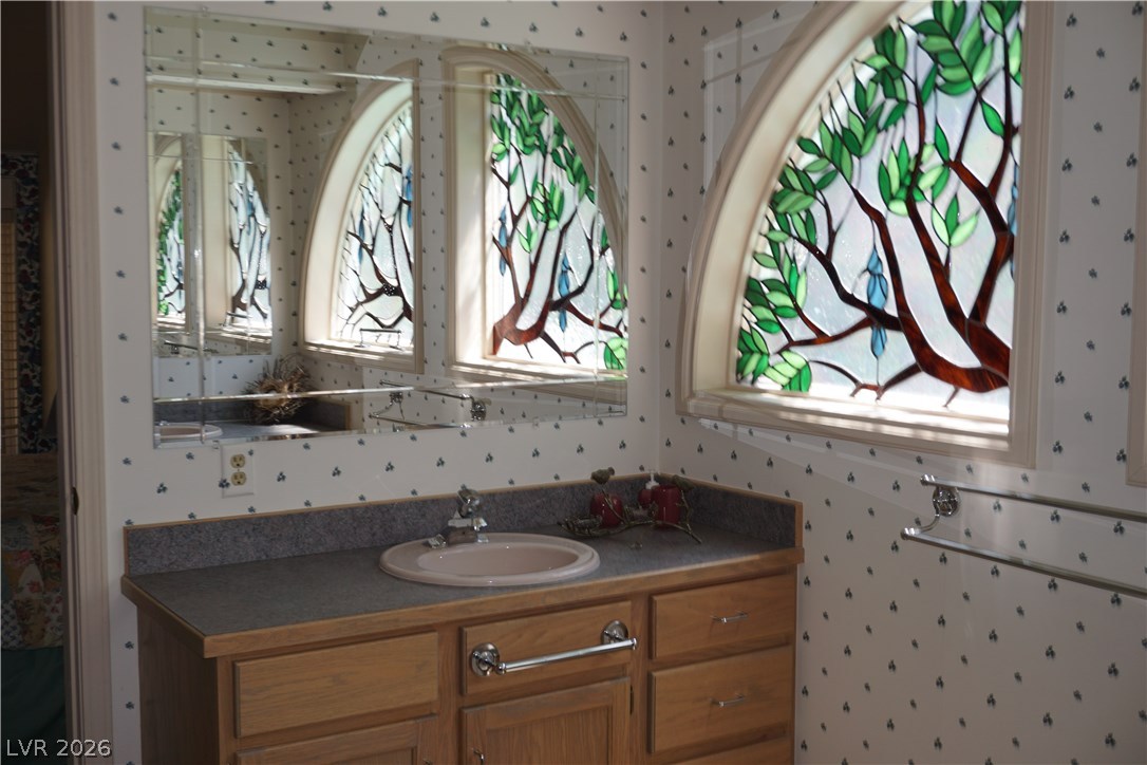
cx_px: 574
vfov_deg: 31.9
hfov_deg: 46.4
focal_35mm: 42
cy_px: 382
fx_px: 1338
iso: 100
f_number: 4.5
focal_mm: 28
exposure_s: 1/60
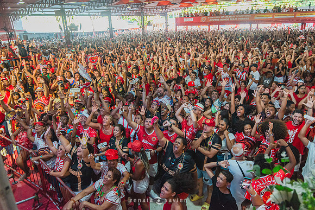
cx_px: 158
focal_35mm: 26
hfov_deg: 69.4
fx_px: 228
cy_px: 105
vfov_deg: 49.6
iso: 3200
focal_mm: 26
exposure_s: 1/320
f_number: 4
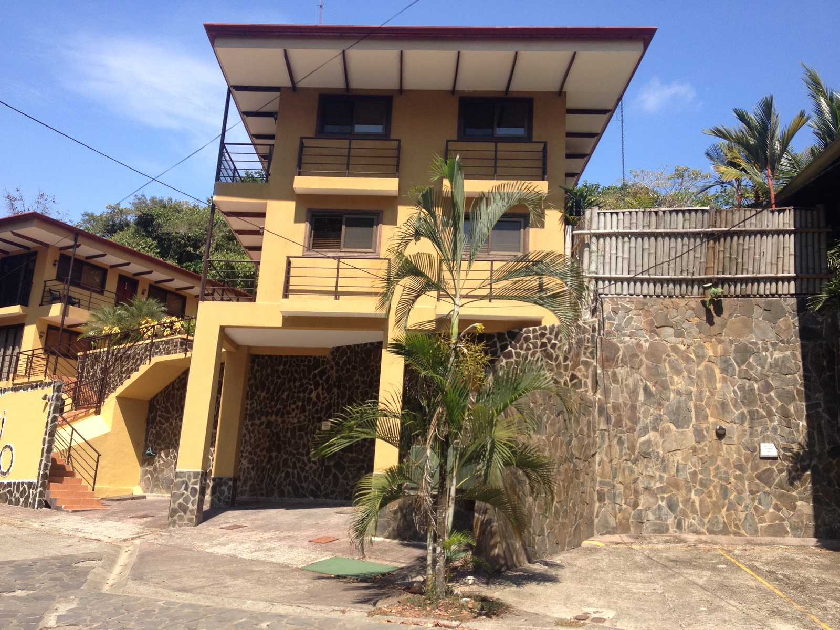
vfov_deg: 40.7
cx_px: 420
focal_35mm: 35
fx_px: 849
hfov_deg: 52.6
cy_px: 315
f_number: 2.4
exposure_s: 1/986
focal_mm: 4.28
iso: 50
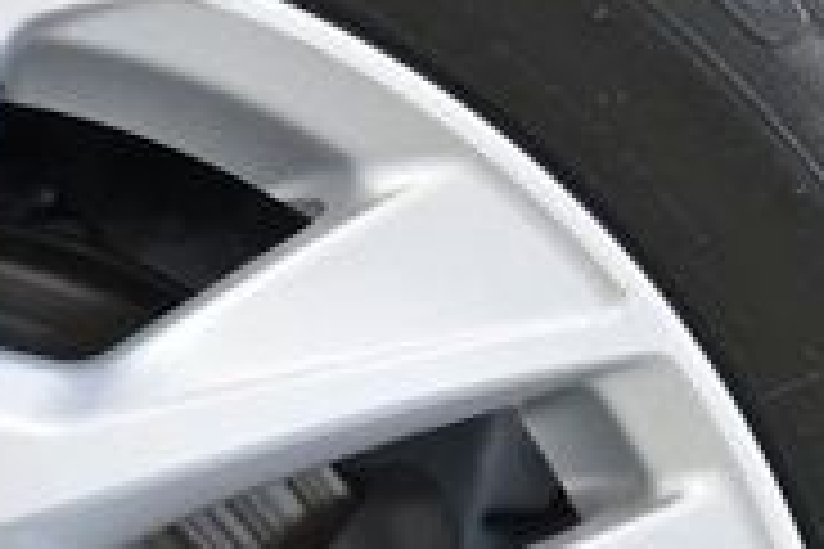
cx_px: -212
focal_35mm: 280
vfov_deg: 4.9
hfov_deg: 7.3
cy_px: 830
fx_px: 6408
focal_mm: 50
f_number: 4
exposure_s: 1/500
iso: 2000
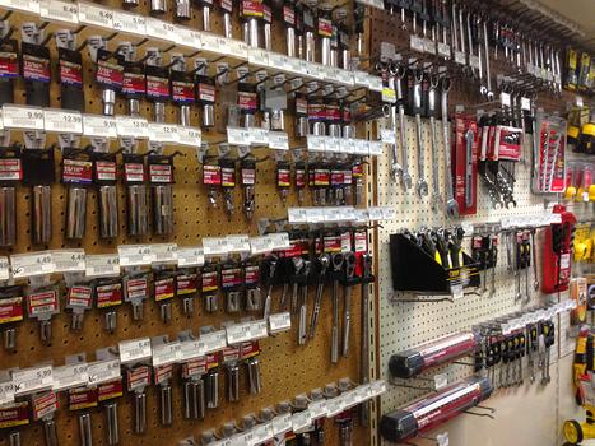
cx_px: 298
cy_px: 223
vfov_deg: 42.9
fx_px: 567
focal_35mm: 33
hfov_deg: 55.4
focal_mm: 4.12
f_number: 2.4
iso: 125
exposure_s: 1/20
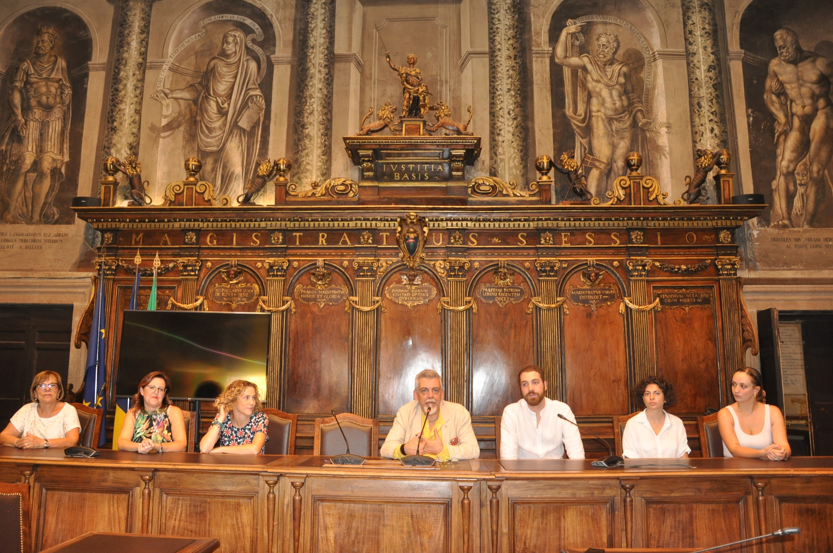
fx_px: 624
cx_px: 416
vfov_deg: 47.8
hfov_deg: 67.4
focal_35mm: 27
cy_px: 276
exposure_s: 1/60
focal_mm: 18
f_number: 3.5
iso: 800
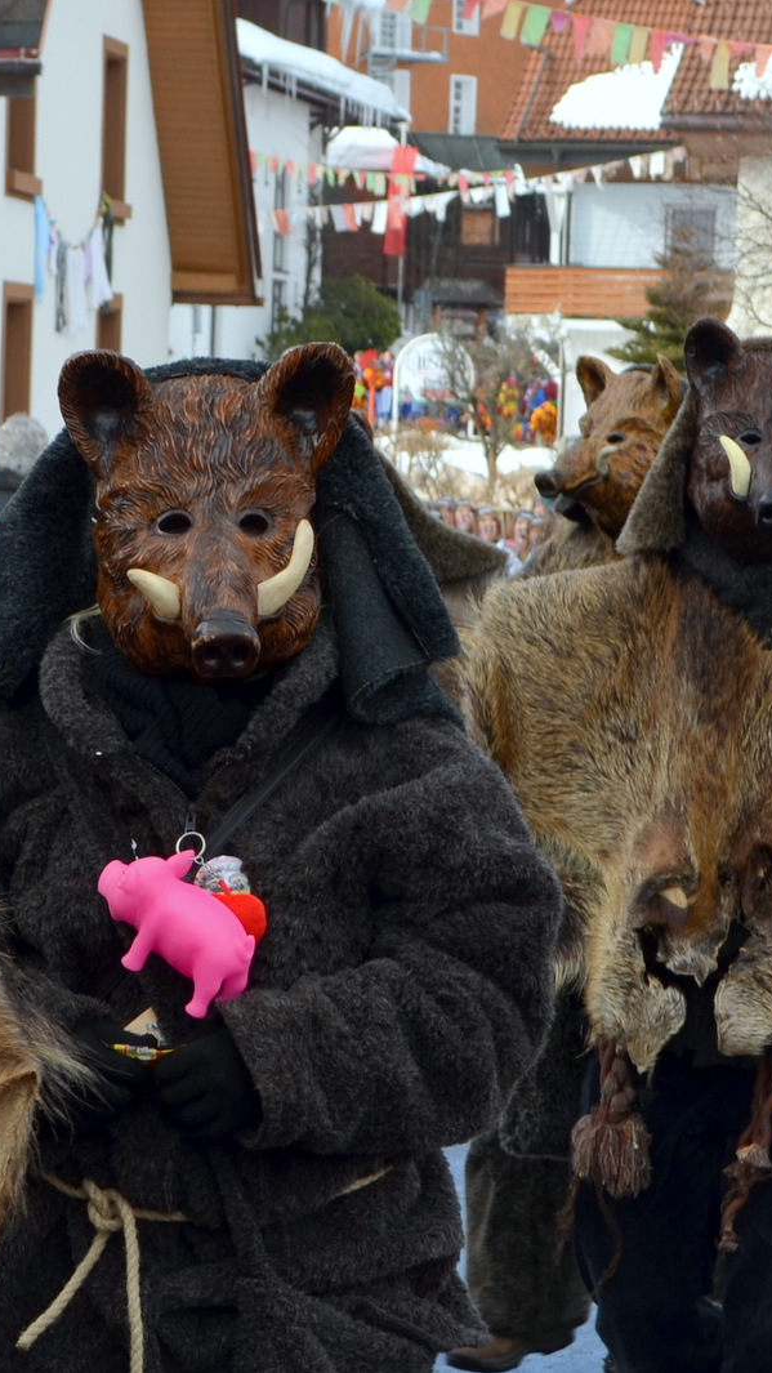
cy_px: 686
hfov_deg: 14.0
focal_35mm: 85
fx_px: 3094
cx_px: 27
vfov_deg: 25.0
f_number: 8
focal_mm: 36
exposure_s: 1/200
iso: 100
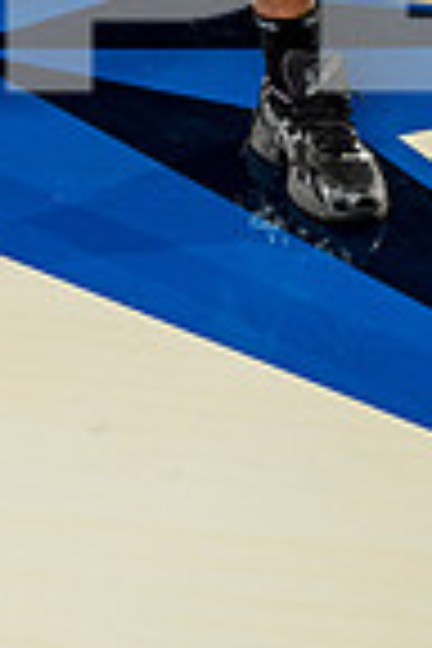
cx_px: -36
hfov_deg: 13.8
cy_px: -360
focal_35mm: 97
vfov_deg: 18.3
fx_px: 1746
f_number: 5.6
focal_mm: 31
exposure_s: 1/250
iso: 640
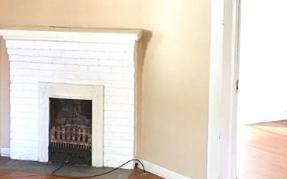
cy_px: 36
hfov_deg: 24.2
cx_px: 78
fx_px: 665
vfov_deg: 15.3
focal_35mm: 85
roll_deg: -0.6
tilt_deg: -4.0
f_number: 2.2
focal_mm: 4.15
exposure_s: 1/30
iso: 40
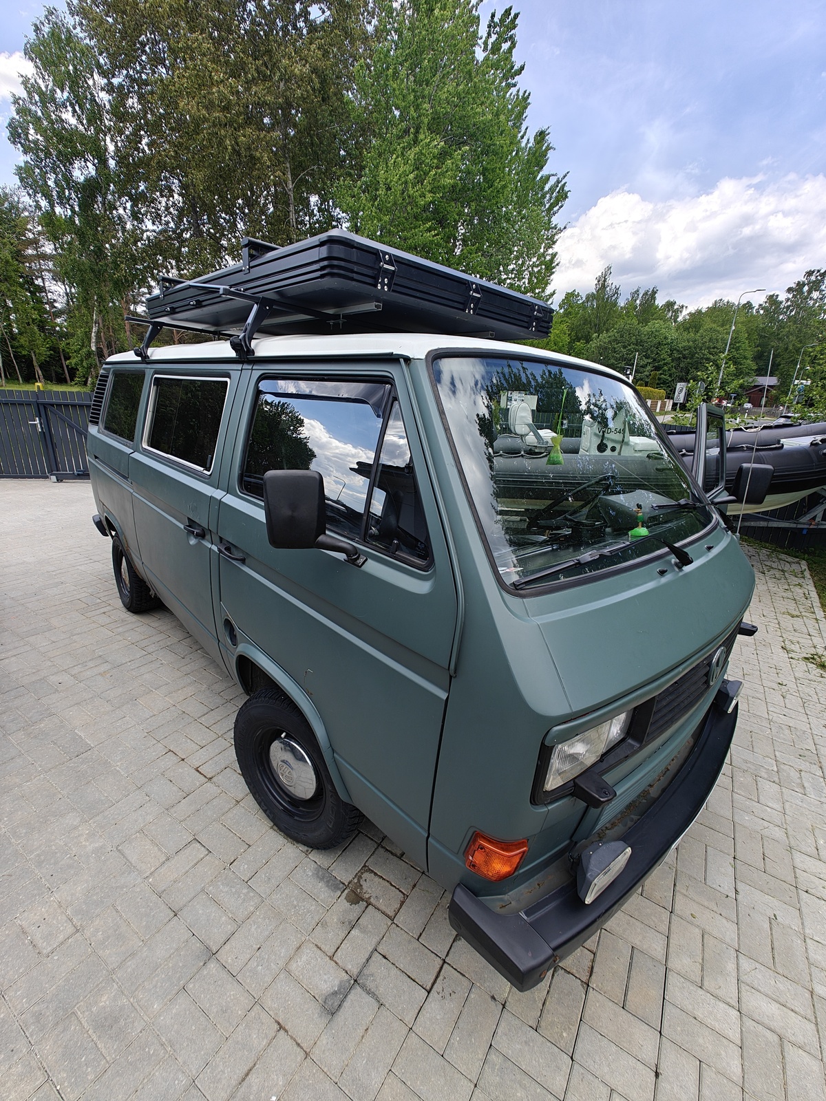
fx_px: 445
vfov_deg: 102.1
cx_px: 413
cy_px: 550
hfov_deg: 85.7
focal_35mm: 14
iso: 64
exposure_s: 1/722
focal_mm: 2.62
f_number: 2.2
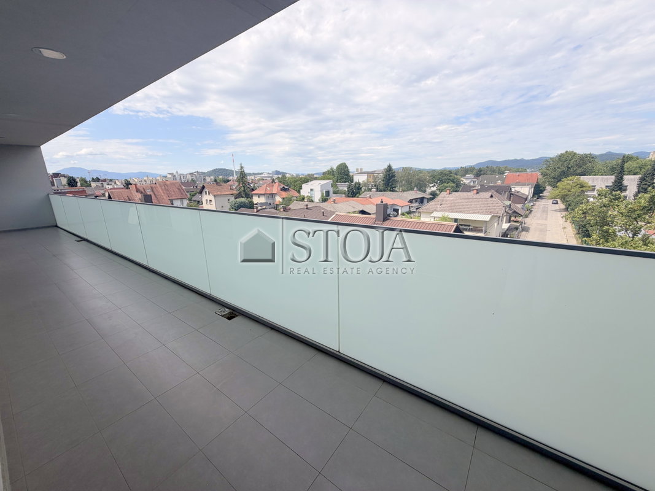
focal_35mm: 14
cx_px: 328
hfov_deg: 102.1
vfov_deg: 85.7
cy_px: 246
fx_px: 265
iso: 20
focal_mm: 2.22
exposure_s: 1/901
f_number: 2.2
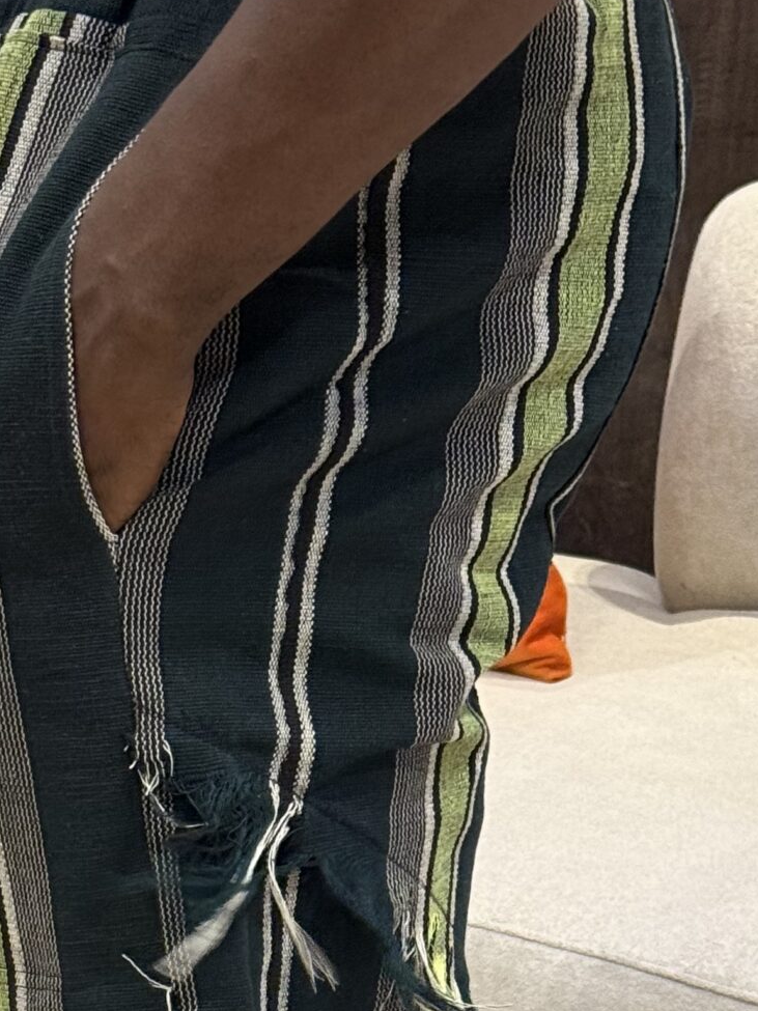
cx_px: 297
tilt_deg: -24.2
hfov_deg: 11.8
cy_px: 1163
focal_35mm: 126
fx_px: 3680
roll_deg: -3.1
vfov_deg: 15.2
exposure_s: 1/33
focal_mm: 6.76
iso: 250
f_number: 1.78
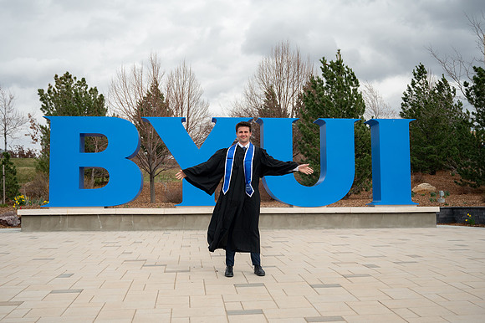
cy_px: 162
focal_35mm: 41
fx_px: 552
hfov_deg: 47.4
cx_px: 242
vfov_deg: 32.6
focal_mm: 40
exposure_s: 1/1600
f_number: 4
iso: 250
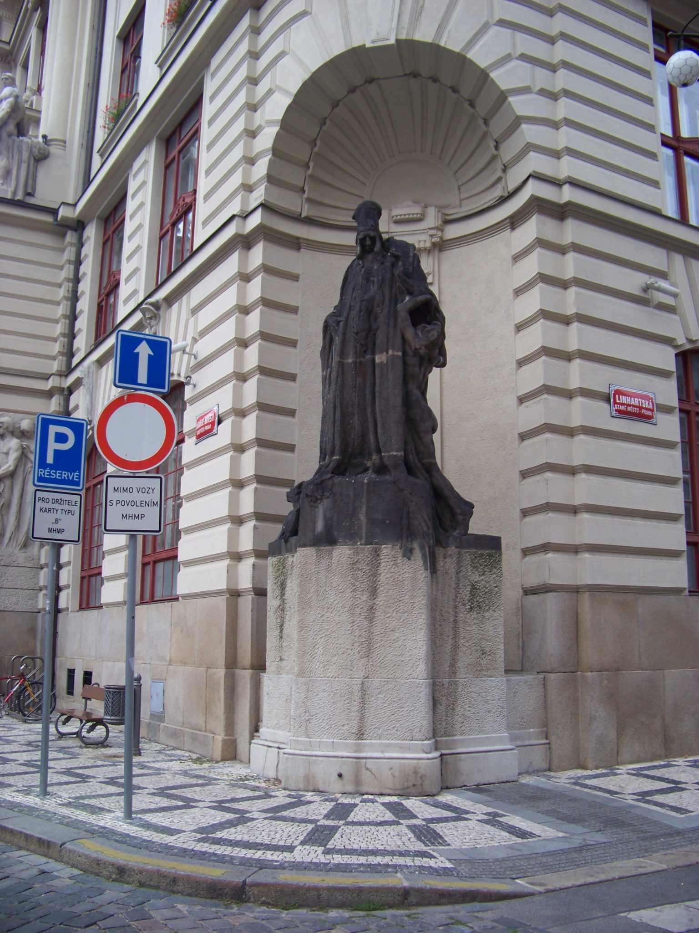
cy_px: 466
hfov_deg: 39.7
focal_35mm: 36
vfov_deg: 51.4
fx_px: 969
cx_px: 350
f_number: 2.8
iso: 64
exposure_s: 1/160
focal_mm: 5.85
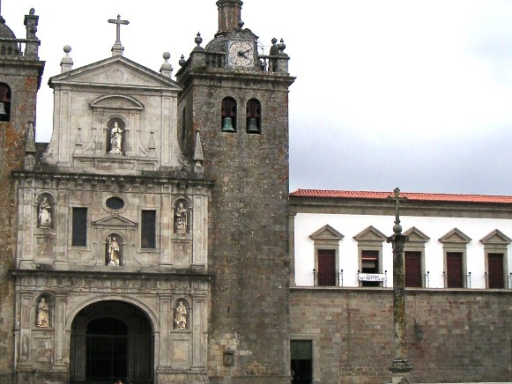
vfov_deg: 21.9
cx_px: 232
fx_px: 991
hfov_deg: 28.9
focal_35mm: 67
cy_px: 170
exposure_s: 1/500
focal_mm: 6
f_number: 2.8
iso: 50
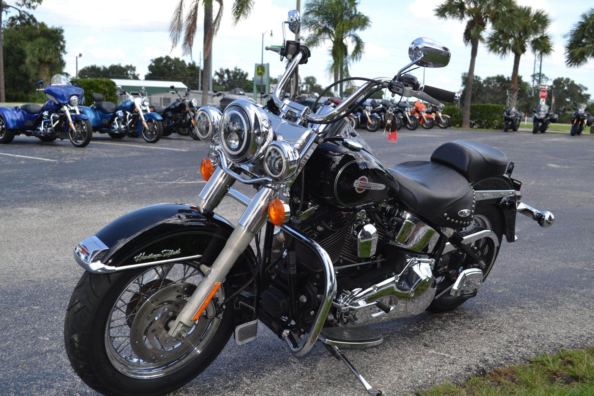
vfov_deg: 34.2
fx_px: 643
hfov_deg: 49.6
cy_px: 198
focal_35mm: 39
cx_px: 297
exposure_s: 1/200
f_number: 5.6
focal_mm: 26
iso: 100
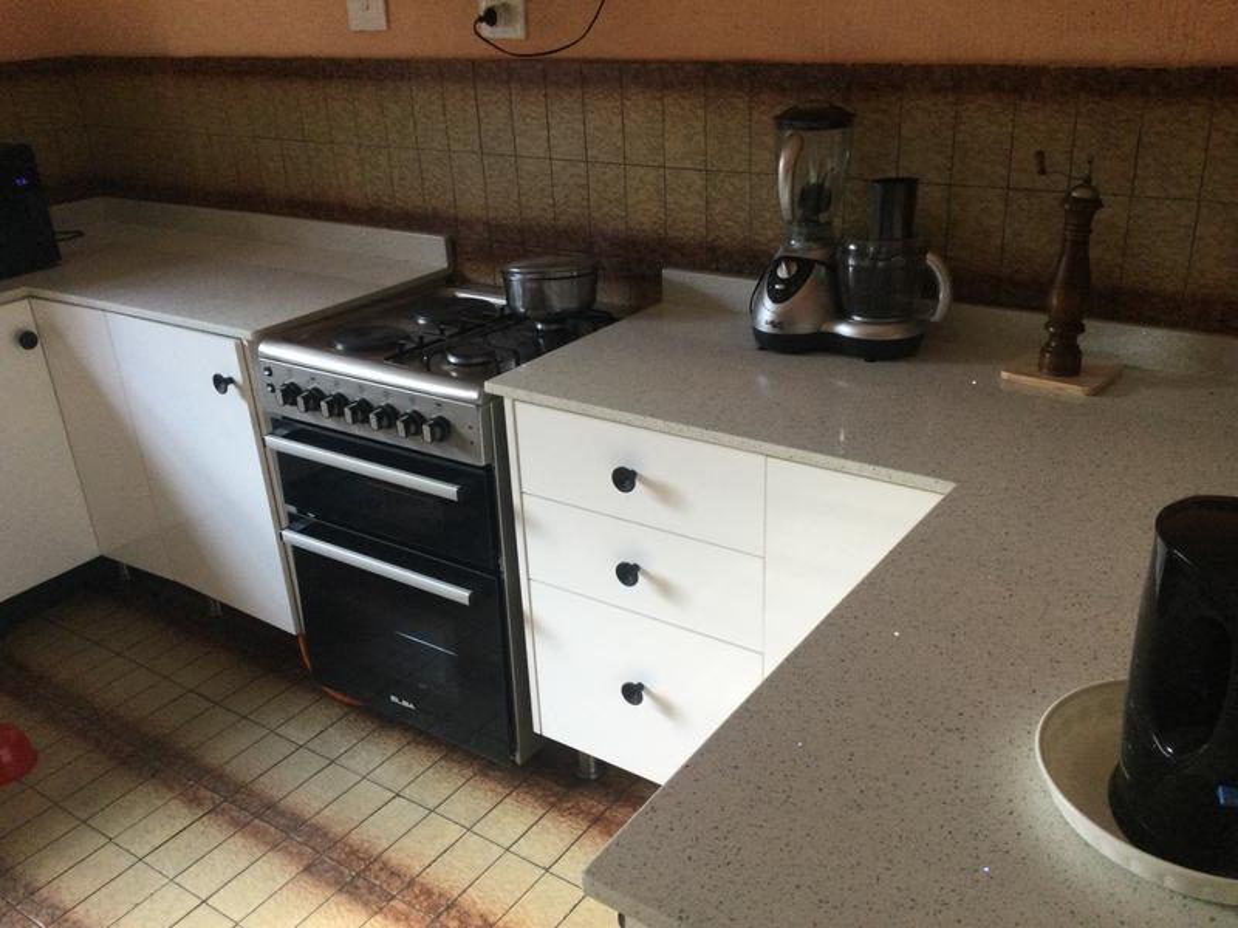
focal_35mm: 31
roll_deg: +3.0
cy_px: 464
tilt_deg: -23.6
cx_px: 619
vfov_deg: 45.4
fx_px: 1109
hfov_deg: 58.4
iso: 50
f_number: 2.4
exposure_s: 1/33
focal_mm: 3.3
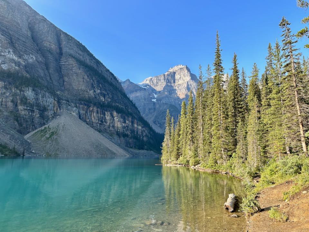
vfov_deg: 56.8
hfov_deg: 71.6
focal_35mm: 24
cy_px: 116
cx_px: 154
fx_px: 214
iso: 80
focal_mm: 6.86
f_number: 1.78
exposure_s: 1/1183
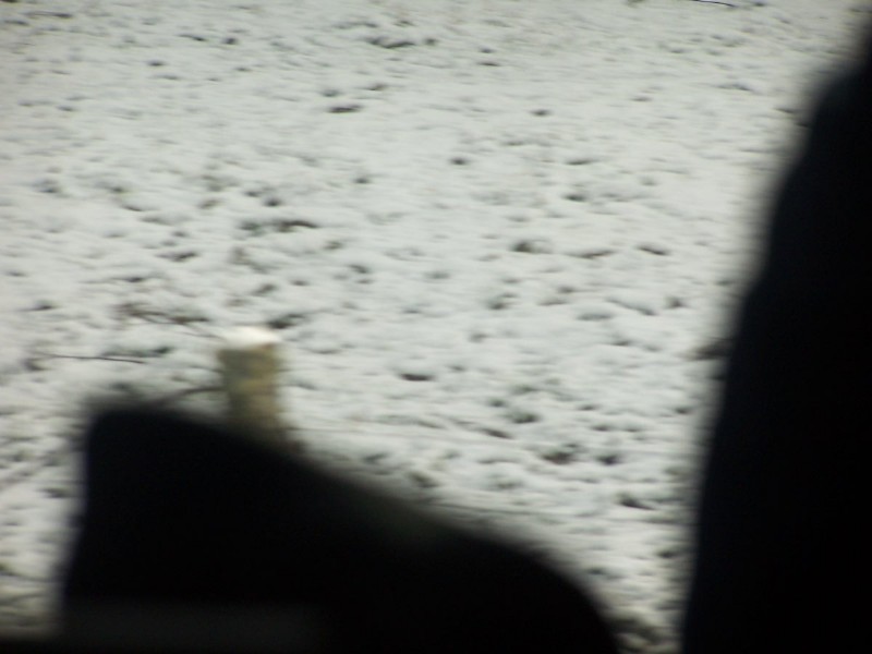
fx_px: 7734
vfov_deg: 4.8
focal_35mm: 307
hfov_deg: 6.5
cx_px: 436
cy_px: 327
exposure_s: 1/250
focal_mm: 51
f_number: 3.6
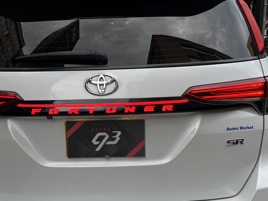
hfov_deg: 36.8
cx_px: 118
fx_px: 403
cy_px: 135
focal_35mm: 52
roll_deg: +0.3
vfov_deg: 27.8
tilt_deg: -12.6
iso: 50
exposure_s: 1/327
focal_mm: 5.1
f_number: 1.6
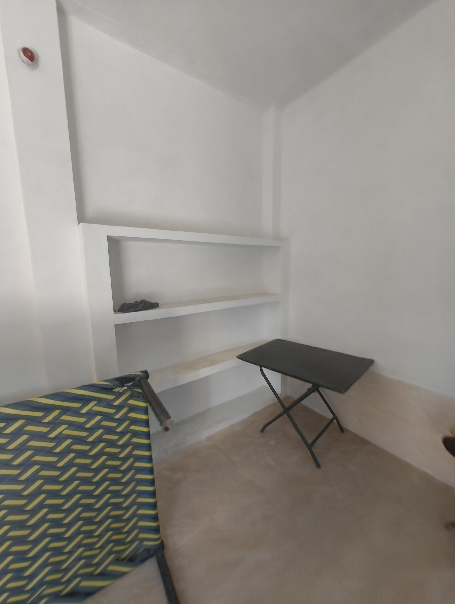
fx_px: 245
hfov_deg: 85.8
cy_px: 302
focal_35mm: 14
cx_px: 228
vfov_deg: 102.0
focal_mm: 2.15
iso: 323
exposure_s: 1/50
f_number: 2.2
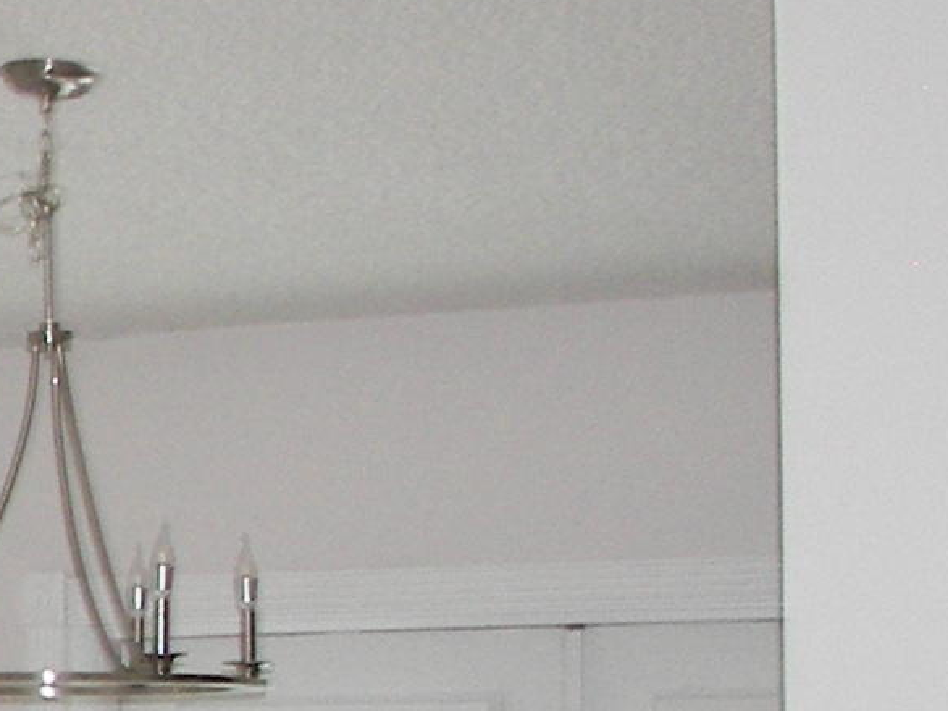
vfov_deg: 9.3
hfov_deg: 11.7
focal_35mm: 159
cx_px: -643
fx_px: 4354
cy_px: 616
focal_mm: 6
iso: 100
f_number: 2.8
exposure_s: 1/30
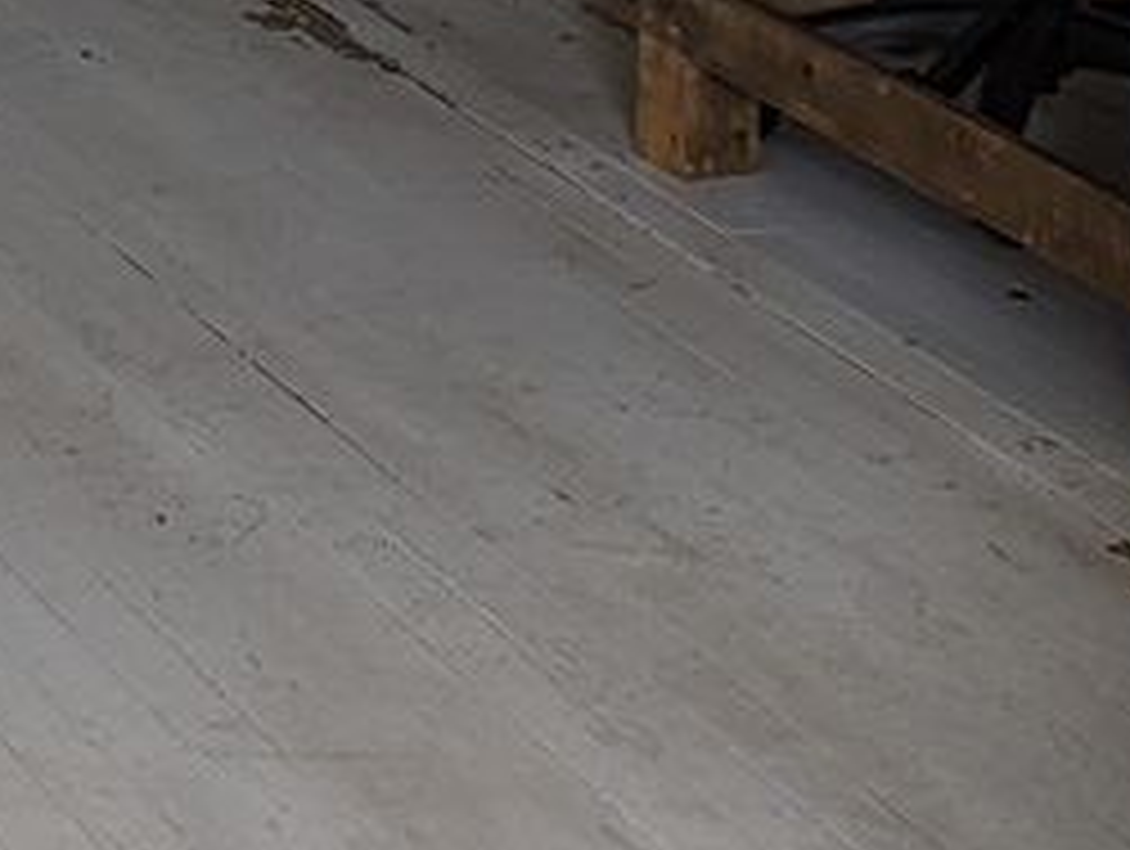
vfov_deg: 8.7
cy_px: -1293
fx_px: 5002
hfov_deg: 12.2
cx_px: -603
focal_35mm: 153
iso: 42
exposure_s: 1/81.9
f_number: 1.85
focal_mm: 6.81
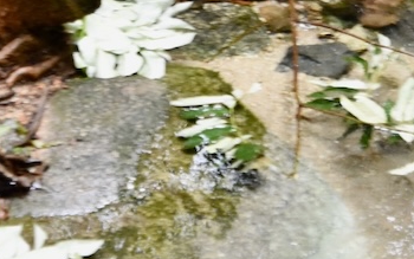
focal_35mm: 118
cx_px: 199
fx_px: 1332
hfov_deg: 17.7
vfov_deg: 10.9
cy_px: -52
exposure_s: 1/60
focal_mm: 18
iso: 800
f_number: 4
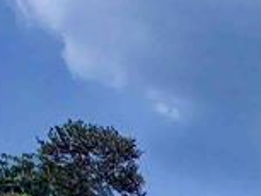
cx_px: 520
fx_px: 656
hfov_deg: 16.8
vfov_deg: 11.0
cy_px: 590
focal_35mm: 87
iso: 50
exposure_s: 1/825
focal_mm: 2.2
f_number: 2.2
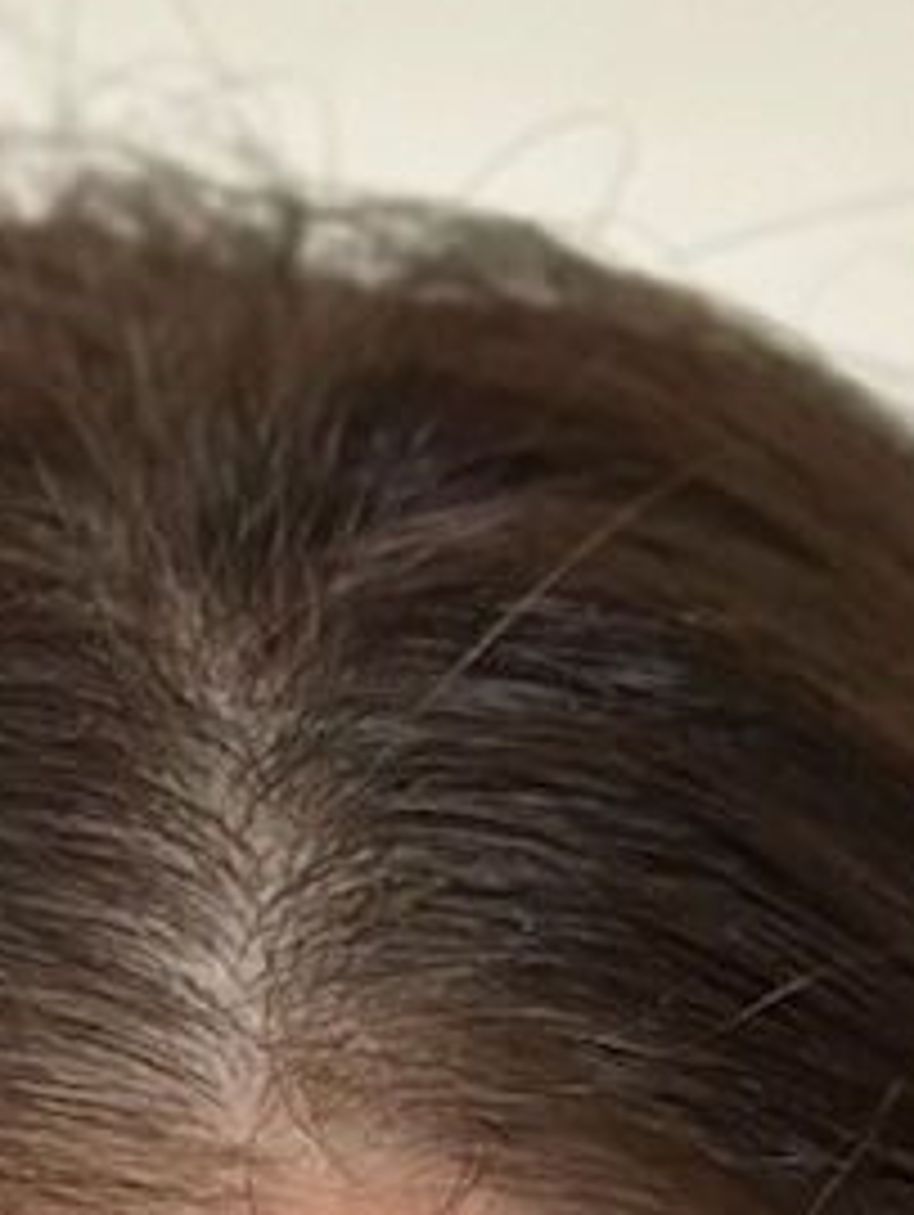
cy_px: 3627
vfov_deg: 5.2
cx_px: 185
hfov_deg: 4.1
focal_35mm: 364
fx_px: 12795
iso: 125
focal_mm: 6.86
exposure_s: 1/75
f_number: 1.78
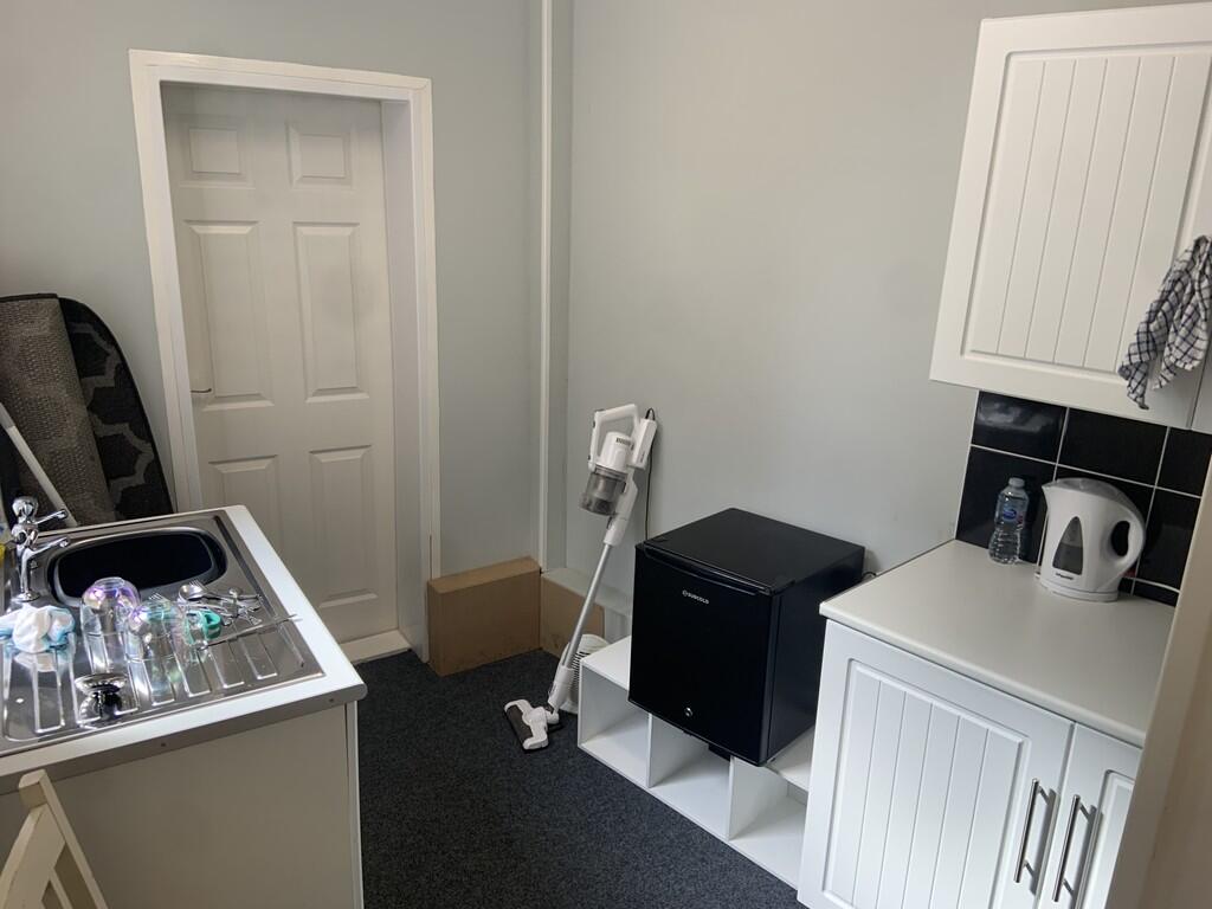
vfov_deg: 53.1
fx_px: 910
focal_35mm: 26
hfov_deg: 67.3
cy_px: 454
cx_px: 606
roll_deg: -1.9
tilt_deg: -17.5
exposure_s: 1/100
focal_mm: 4.25
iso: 80
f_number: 1.8
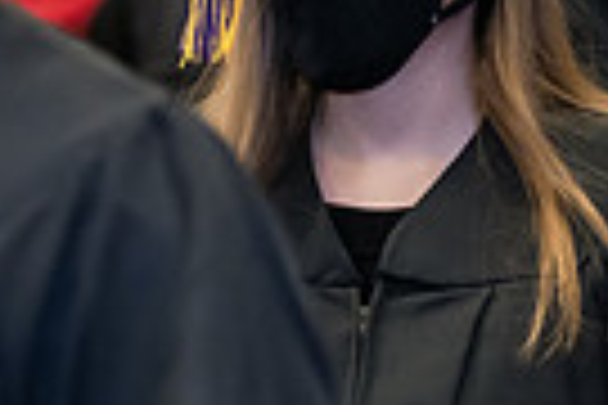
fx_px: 7110
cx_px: 563
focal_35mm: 421
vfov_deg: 3.3
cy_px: 97
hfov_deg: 4.9
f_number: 3.5
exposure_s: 1/200
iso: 1600
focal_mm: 98
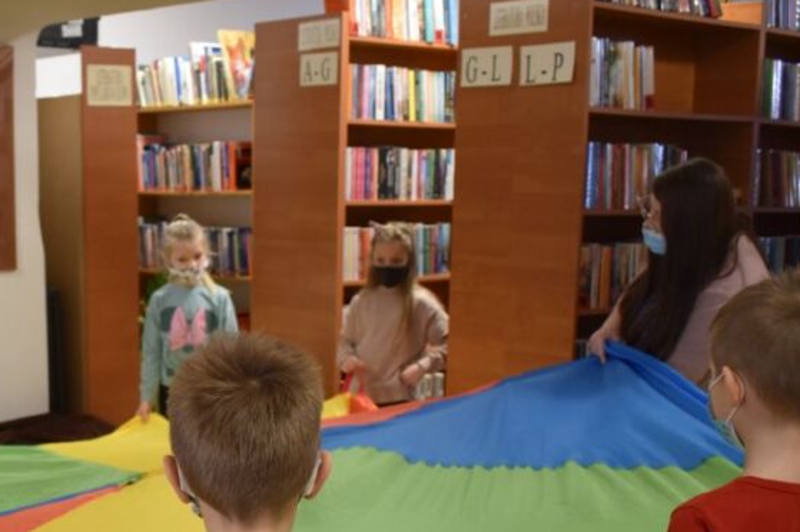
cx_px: 153
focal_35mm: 58
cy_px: 489
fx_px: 1288
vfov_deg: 22.7
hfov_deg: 33.4
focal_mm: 18
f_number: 3.5
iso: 800
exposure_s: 1/60
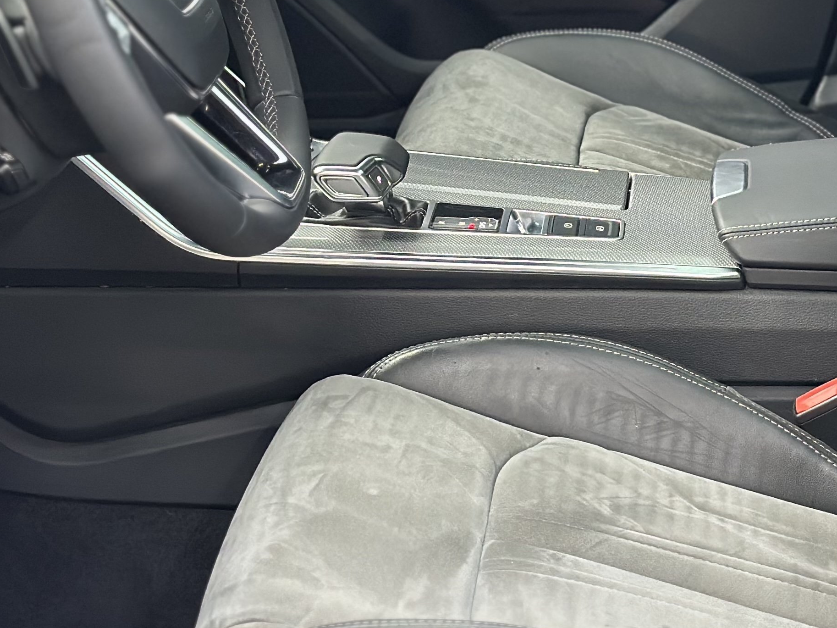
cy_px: 233
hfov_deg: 18.5
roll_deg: +0.0
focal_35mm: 106
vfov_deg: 13.9
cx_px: 490
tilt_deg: -20.6
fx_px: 2563
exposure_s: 1/33
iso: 320
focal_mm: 6.86
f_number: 1.78
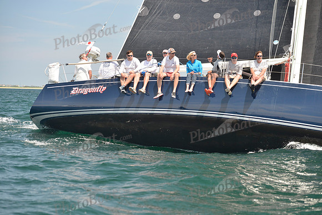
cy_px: 108
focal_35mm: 100
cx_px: 161
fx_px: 895
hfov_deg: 20.4
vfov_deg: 13.7
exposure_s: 1/800
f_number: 4
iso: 400
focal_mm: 100
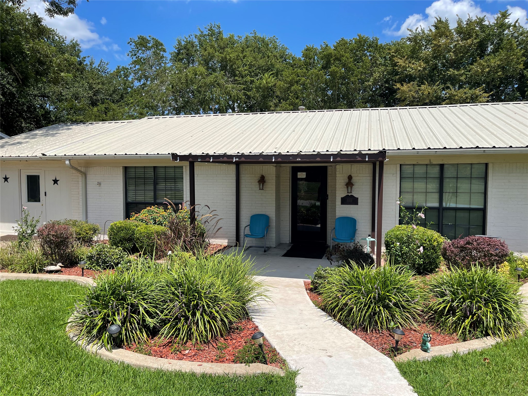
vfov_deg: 54.9
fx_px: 381
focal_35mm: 25
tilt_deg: -3.2
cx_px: 264
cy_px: 198
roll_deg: +0.3
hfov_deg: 69.4
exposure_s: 1/4525
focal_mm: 5.1
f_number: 1.6
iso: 32
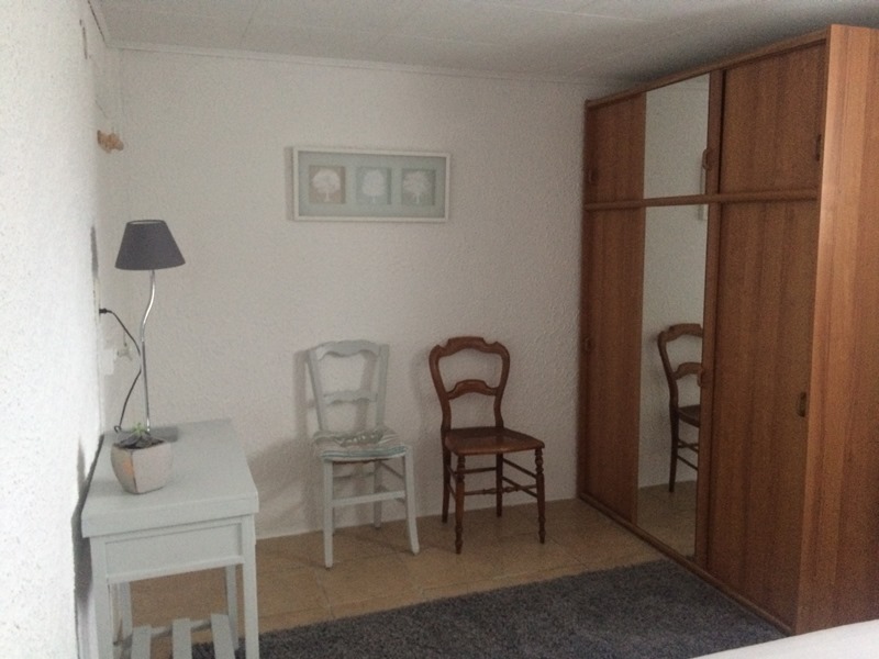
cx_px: 440
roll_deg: +0.3
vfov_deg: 48.2
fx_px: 736
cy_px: 330
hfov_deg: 61.7
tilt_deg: -8.8
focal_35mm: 29
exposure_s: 1/17
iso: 400
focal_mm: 4.15
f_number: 2.2
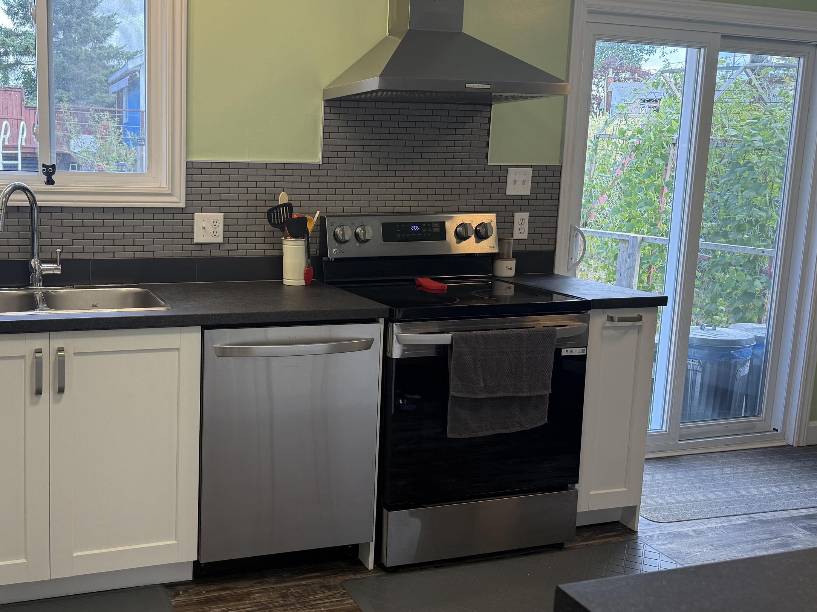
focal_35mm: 34
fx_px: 802
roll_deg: -1.6
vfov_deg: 41.8
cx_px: 245
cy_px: 280
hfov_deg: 52.5
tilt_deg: -8.5
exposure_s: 1/134
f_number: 1.78
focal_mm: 6.76
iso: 100
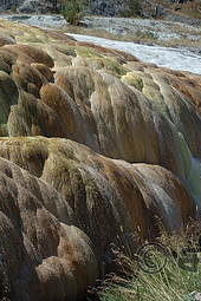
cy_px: 96
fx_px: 772
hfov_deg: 14.7
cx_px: 13
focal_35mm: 92
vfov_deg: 22.0
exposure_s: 1/400
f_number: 10
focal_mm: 27
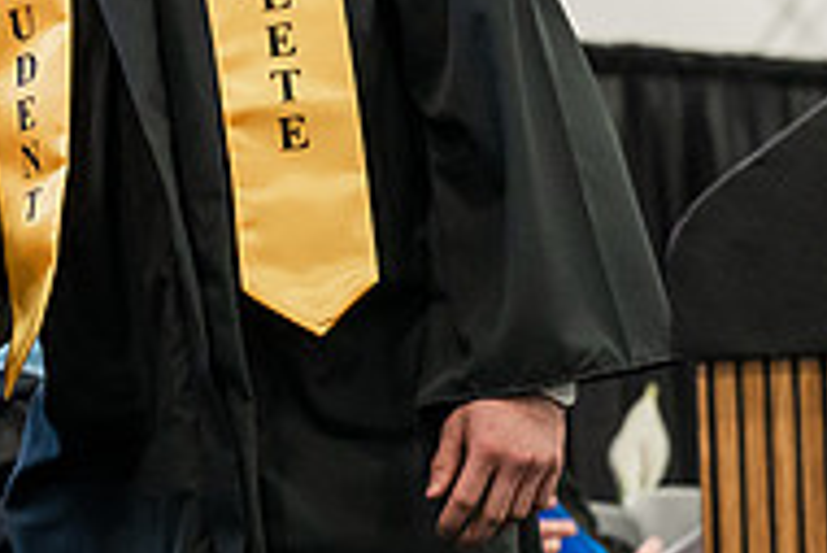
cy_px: -85
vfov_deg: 5.2
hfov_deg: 7.8
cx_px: -283
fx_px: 6023
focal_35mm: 262
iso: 4000
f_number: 4.5
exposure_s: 1/200
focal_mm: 86
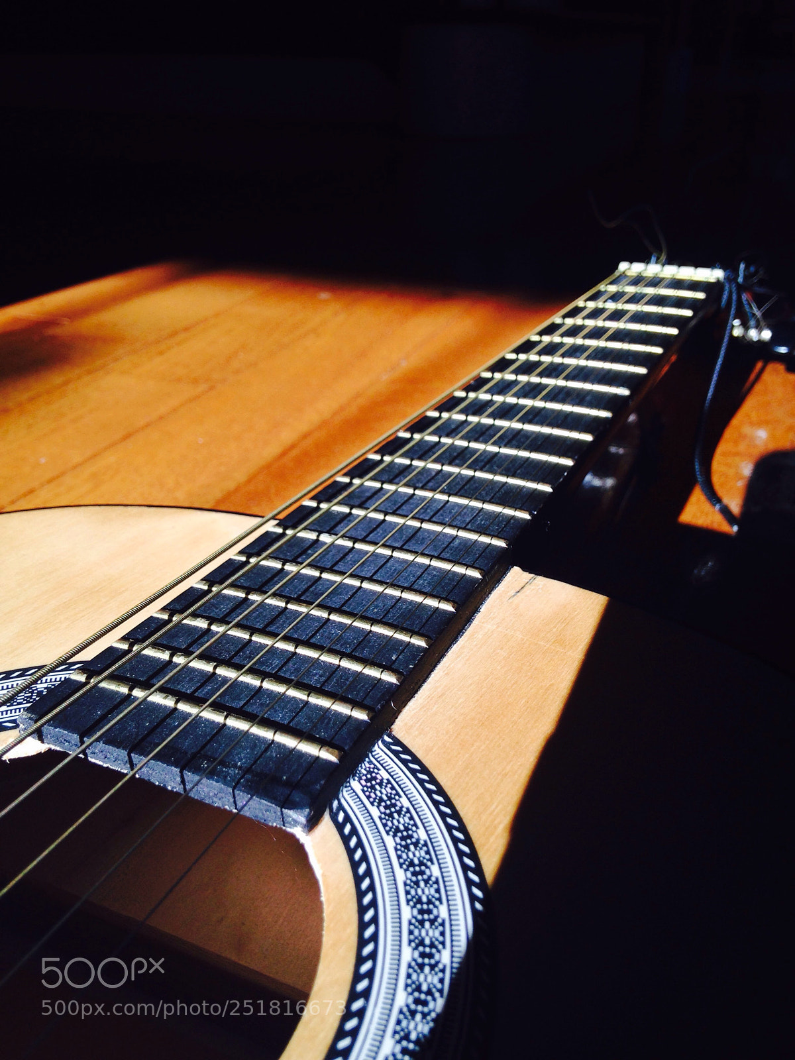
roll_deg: -0.9
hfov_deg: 42.9
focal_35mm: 33
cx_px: 398
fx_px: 1011
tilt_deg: -28.5
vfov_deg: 55.4
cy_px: 530
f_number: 2.4
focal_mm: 4.12
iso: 50
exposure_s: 1/326
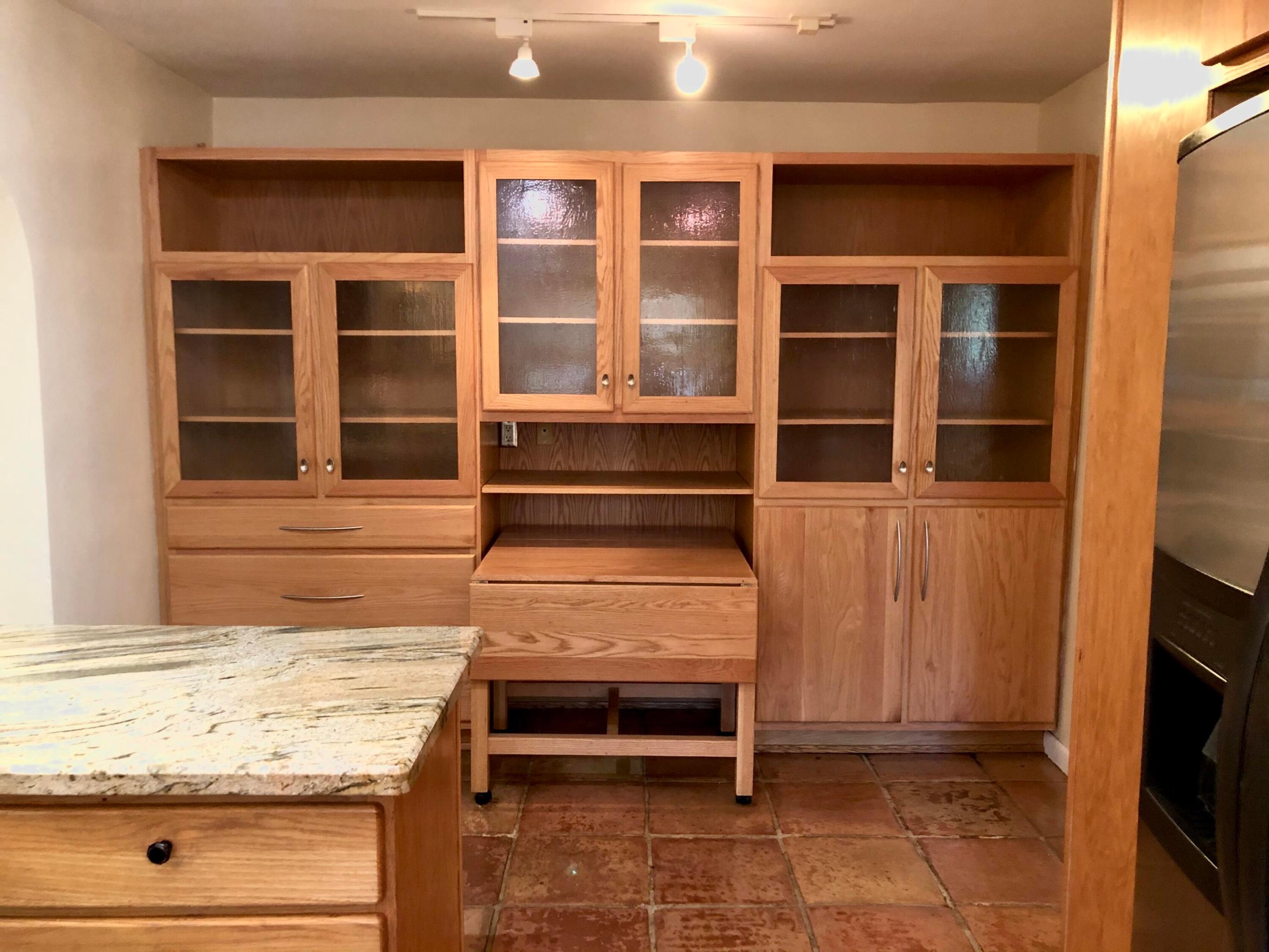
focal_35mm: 28
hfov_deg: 63.4
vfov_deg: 49.7
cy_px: 476
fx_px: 1026
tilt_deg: -3.6
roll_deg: -0.2
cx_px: 634
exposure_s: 1/6
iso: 100
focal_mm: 4
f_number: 1.8
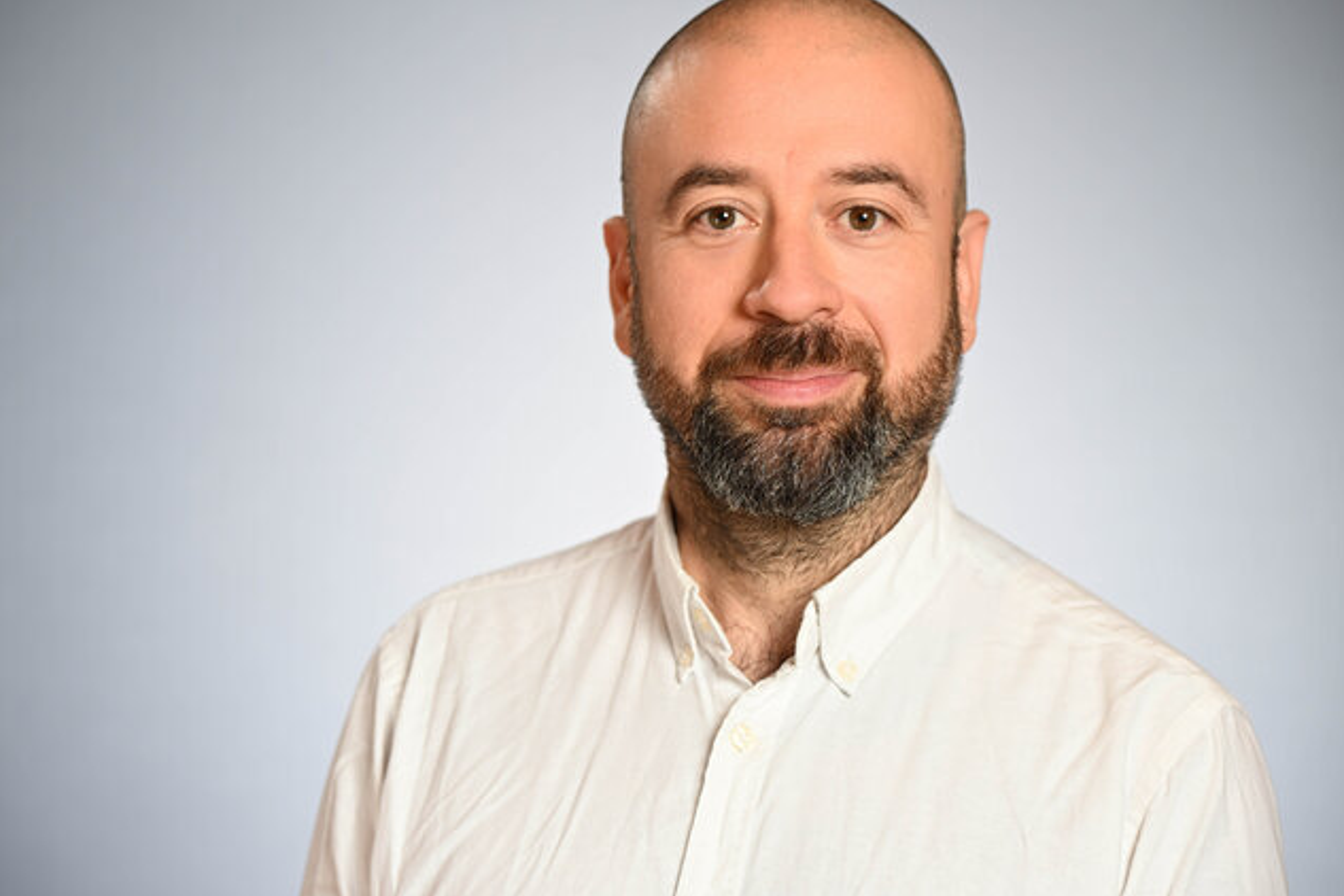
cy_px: 443
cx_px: 622
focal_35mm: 94
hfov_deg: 21.7
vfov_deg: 14.6
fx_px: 3509
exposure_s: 1/60
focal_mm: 85
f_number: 3.2
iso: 200
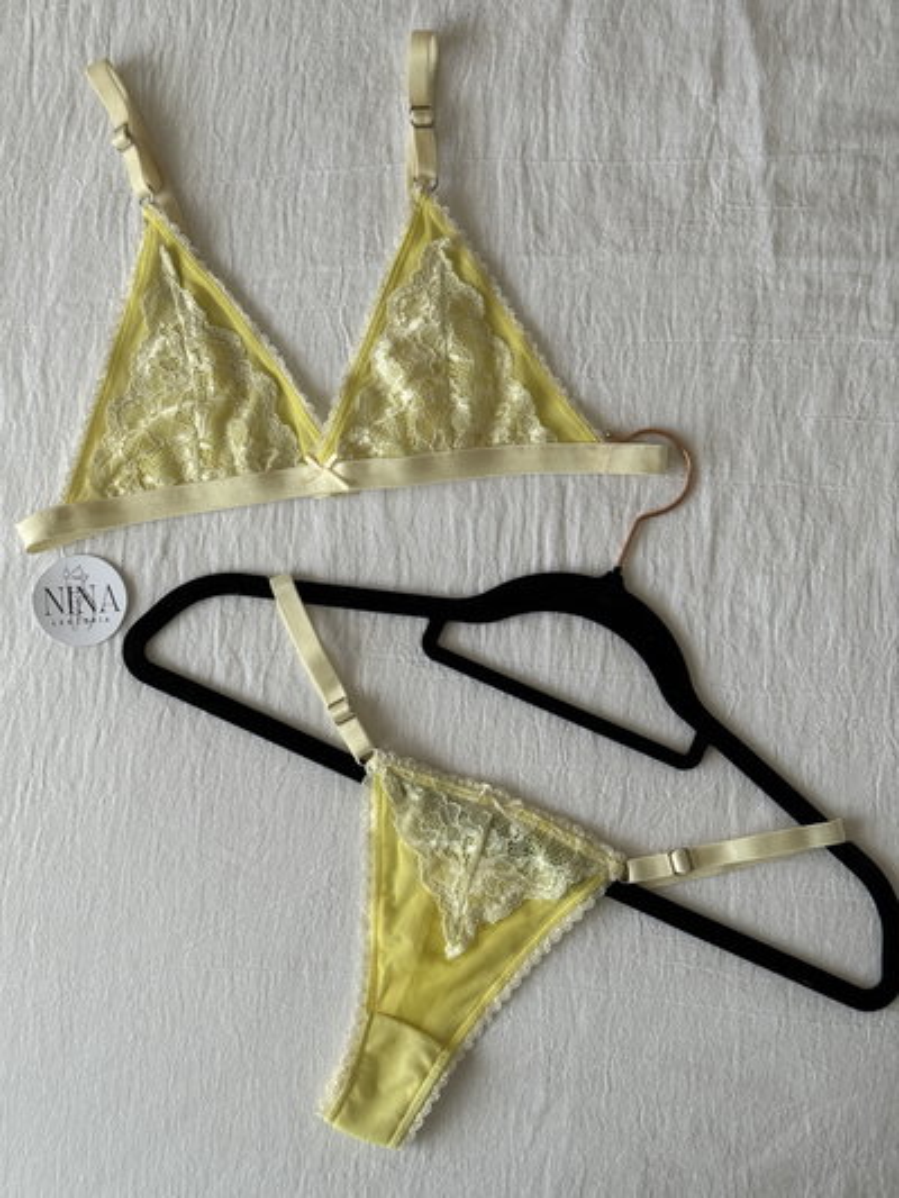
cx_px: 450
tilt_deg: -87.5
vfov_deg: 39.6
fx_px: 1661
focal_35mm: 48
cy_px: 599
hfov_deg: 30.3
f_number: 1.78
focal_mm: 6.76
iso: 100
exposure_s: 1/60
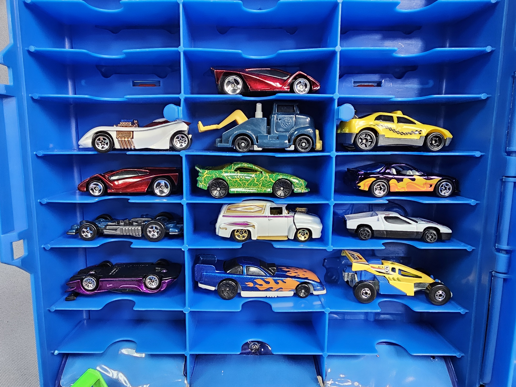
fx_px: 194
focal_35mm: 13
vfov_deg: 89.9
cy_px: 194
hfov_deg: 106.2
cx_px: 258
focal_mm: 2.2
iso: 400
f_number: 2.2
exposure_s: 1/40
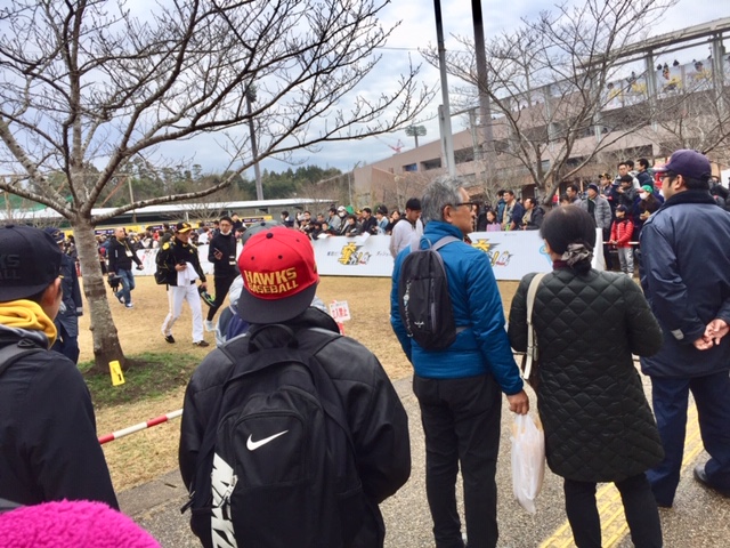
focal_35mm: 29
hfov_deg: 61.7
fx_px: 612
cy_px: 274
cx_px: 365
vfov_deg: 48.2
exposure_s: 1/898
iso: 32
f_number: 2.2
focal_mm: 4.15
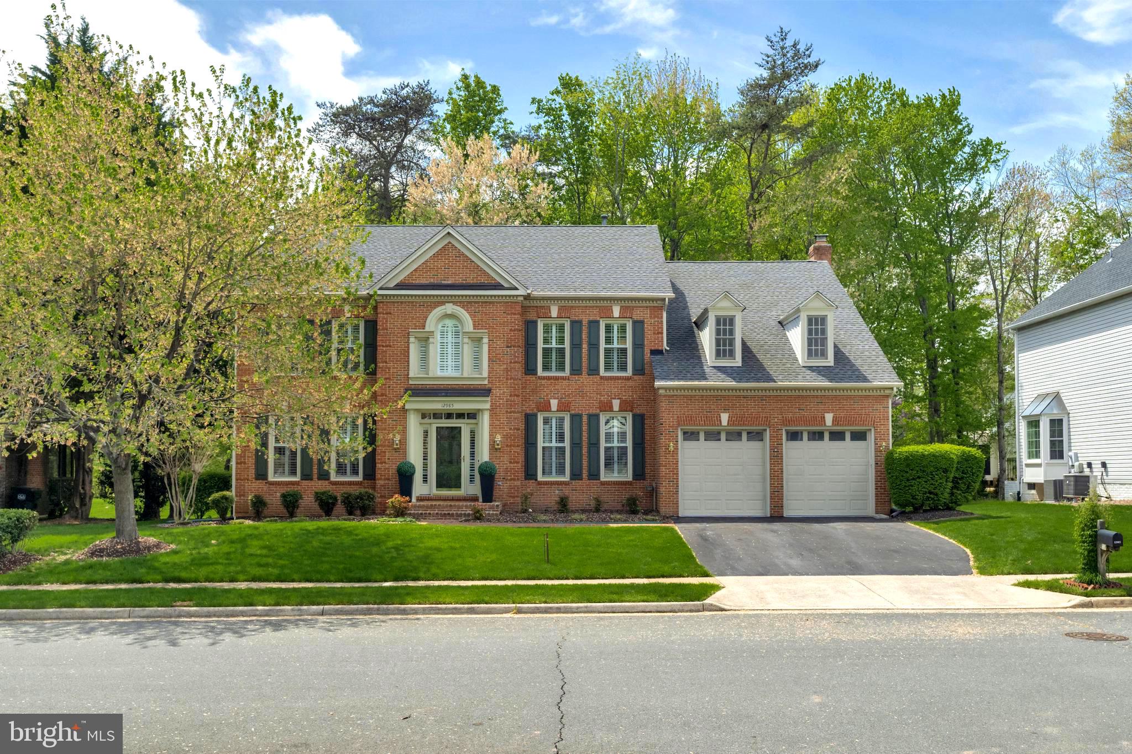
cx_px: 566
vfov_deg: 43.6
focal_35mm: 30
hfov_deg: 61.9
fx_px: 943
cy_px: 377
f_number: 7.1
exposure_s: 1/1000
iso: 1250
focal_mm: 30
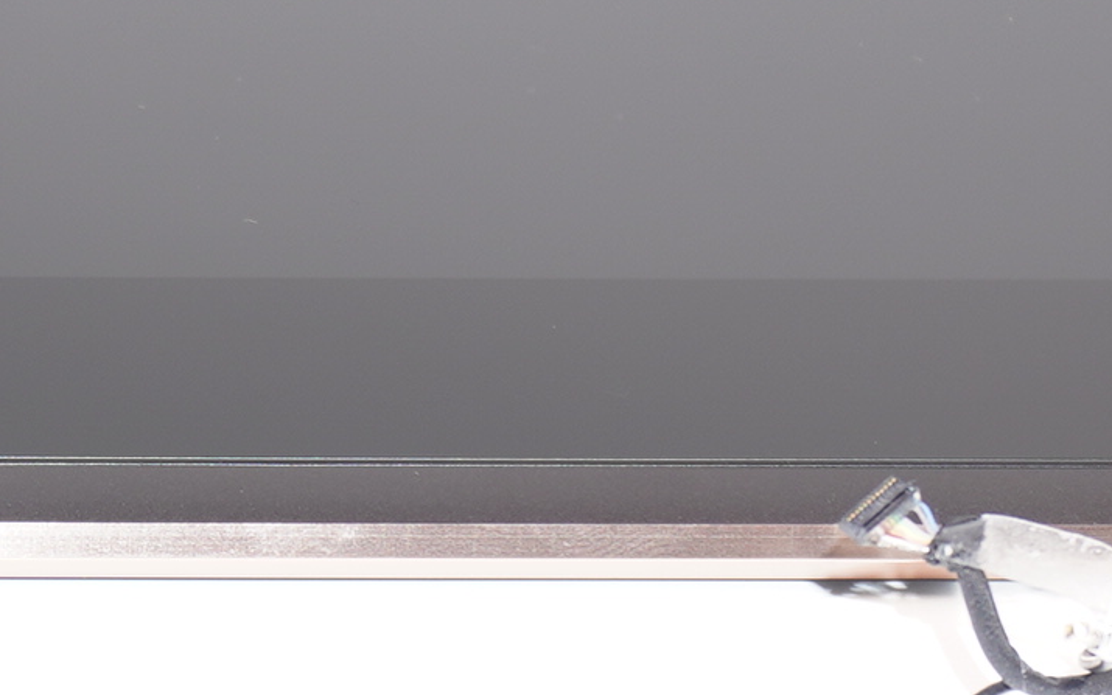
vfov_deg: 7.9
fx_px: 5061
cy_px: 474
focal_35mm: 167
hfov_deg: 12.3
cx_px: -201
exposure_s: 1/80
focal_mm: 26
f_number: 5
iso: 100
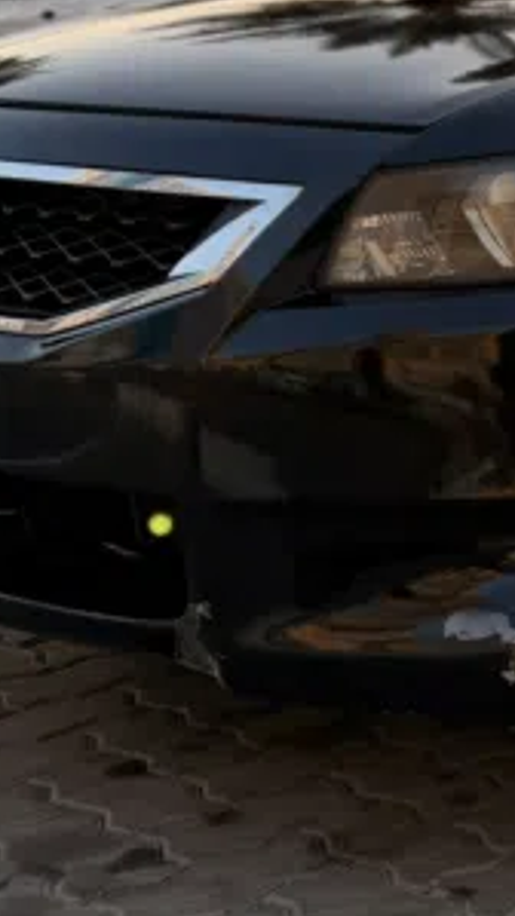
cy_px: 236
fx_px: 1361
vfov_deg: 36.4
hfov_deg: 17.3
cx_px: 944
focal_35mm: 56
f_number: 1.78
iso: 100
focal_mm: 6.76
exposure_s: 1/920
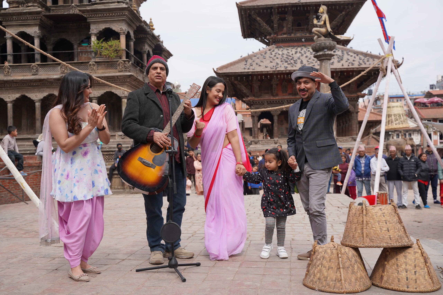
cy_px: 148
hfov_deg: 50.7
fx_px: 468
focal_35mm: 38
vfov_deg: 35.1
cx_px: 222
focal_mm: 38
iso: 100
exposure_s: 1/500
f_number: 4.5
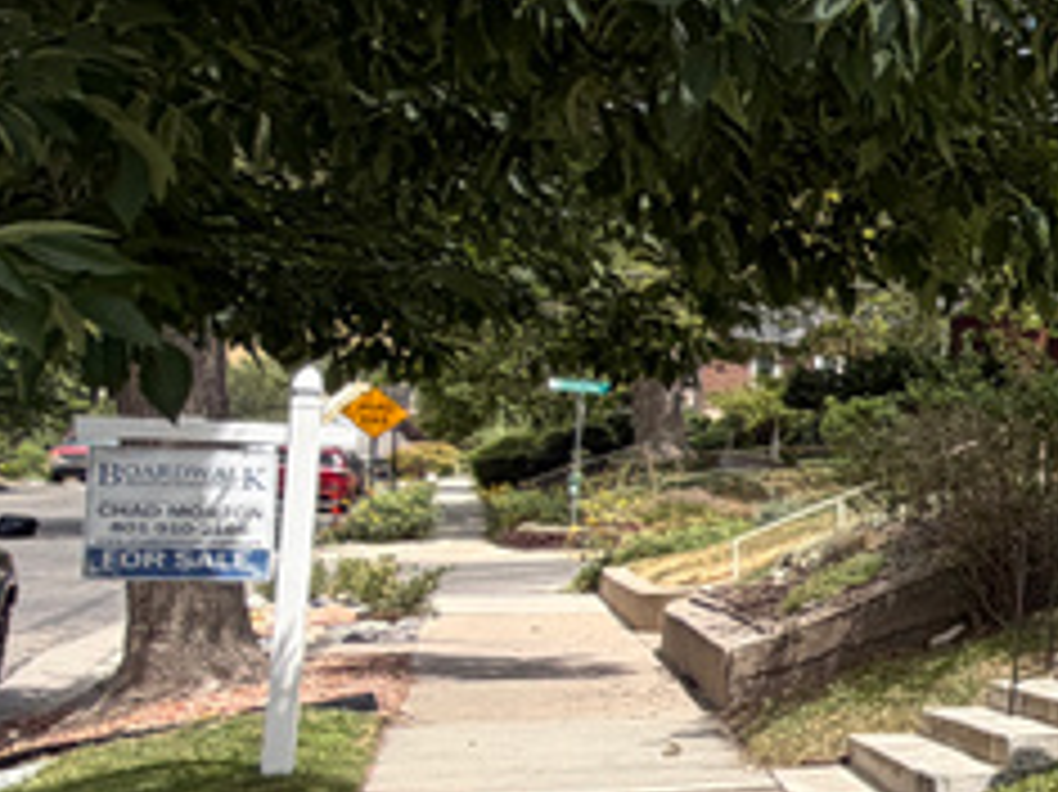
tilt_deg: +2.3
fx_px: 1863
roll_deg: -1.2
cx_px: 2111
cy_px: 518
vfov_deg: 23.9
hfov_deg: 19.1
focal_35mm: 61
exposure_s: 1/770
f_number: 2.2
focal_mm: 2.22
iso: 32
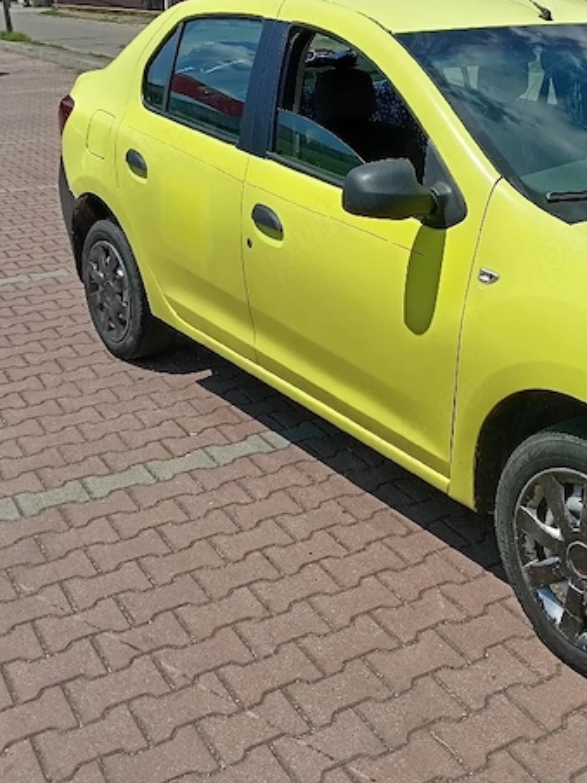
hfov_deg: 31.0
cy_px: 230
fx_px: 1040
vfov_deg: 40.5
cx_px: 443
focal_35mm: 46
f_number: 1.8
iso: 100
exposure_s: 1/2500
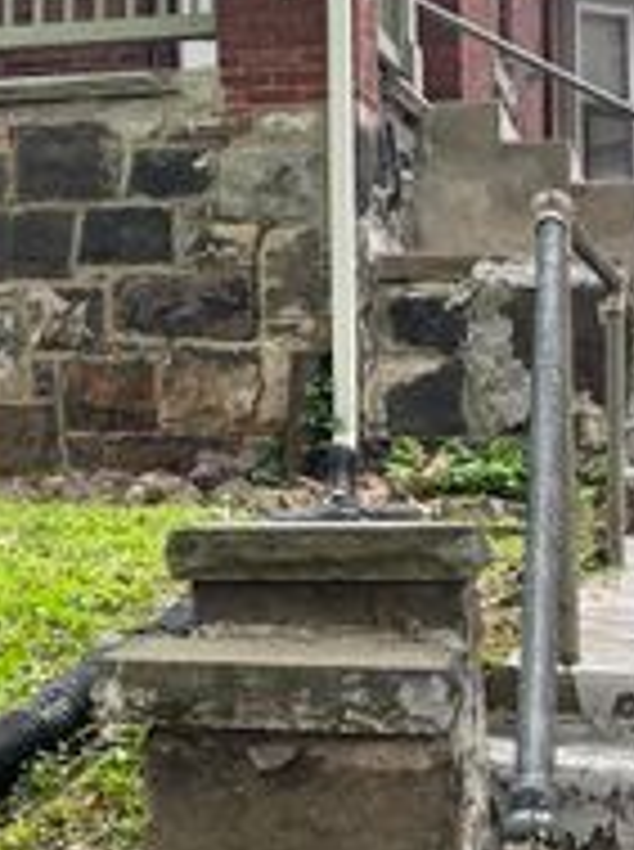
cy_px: 281
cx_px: -153
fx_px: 2254
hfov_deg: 15.4
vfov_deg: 21.3
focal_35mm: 92
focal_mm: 5.1
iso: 40
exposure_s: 1/226
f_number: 1.6
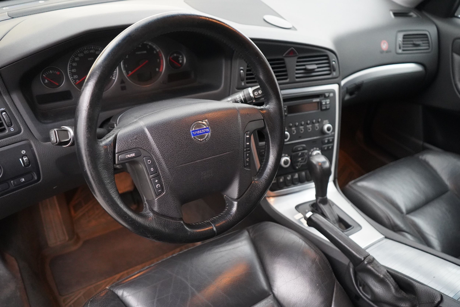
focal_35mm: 29
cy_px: 154
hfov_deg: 63.7
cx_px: 230
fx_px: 371
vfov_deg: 45.0
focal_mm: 29
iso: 12800
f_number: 3.5
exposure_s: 1/100
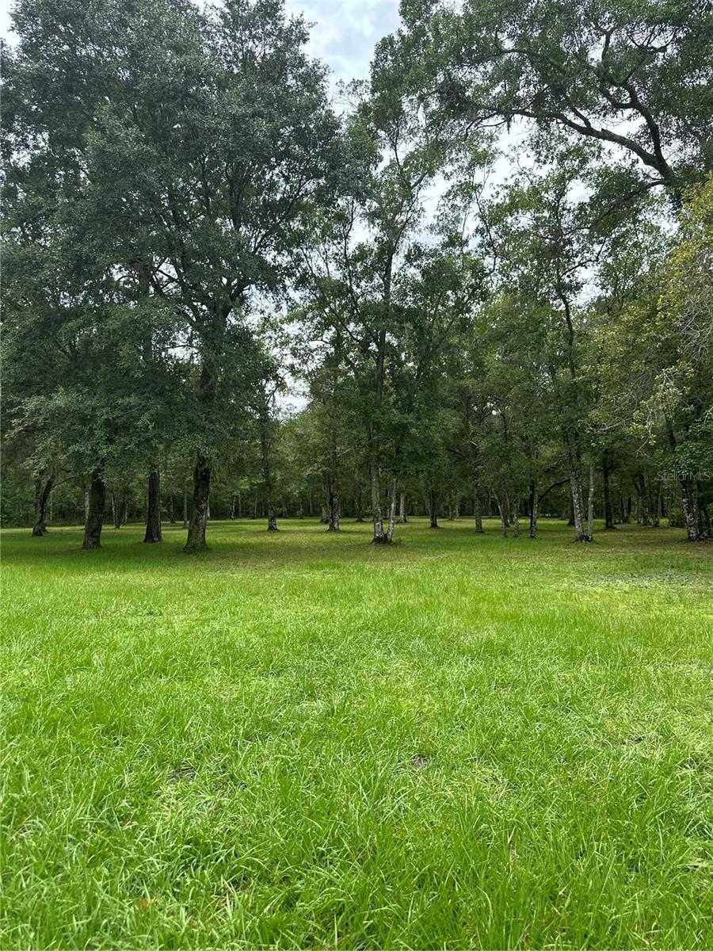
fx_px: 659
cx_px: 356
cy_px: 476
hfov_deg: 56.8
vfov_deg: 71.6
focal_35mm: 24
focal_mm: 6.86
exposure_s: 1/1916
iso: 80
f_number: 1.78
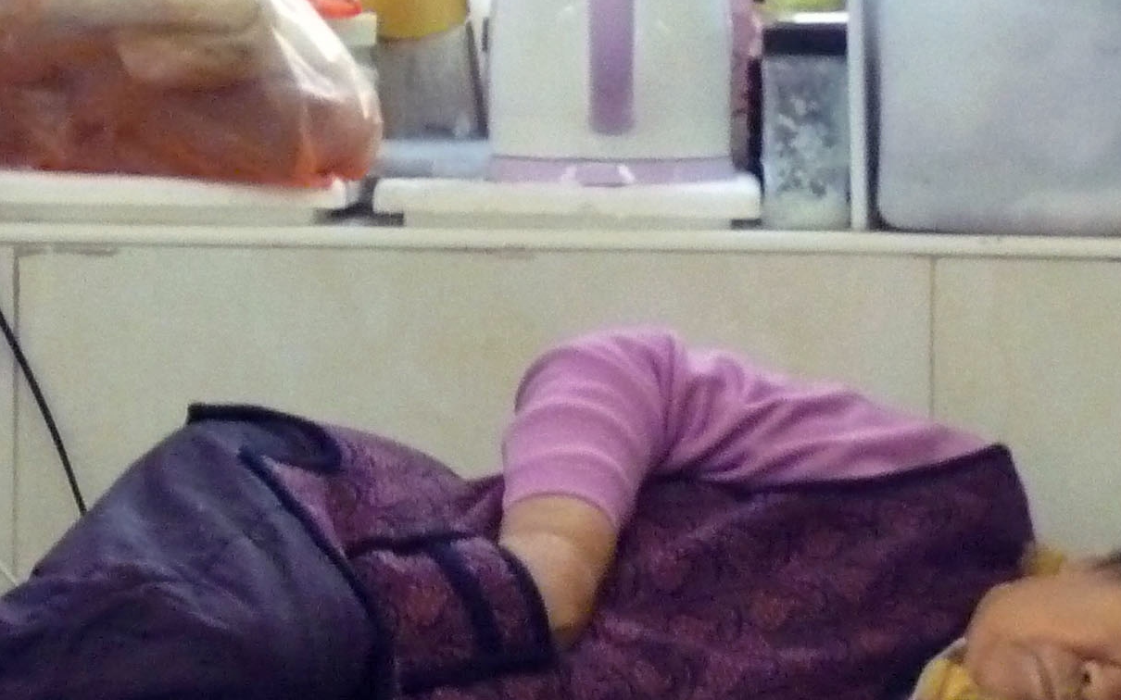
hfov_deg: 3.6
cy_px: 659
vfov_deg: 2.2
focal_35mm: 585
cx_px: 1111
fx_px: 17871
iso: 800
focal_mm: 29.7
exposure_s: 1/125
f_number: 3.7
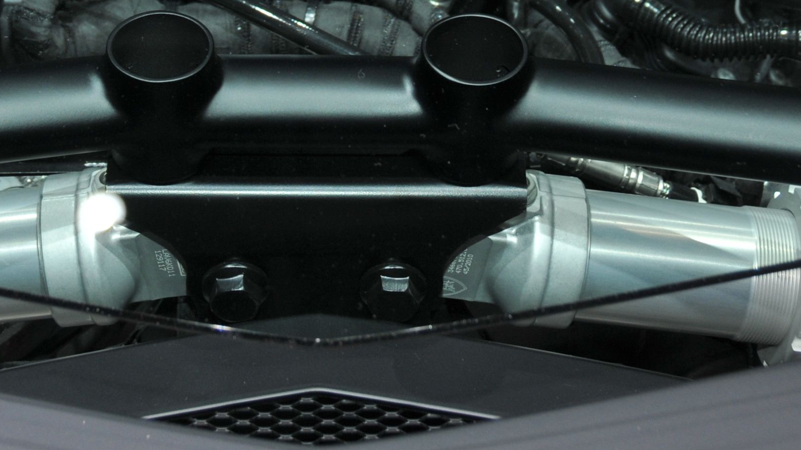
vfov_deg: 9.4
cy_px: -200
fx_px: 2662
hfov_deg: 17.1
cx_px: 311
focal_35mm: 125
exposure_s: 1/100
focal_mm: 31
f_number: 5.6
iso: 200
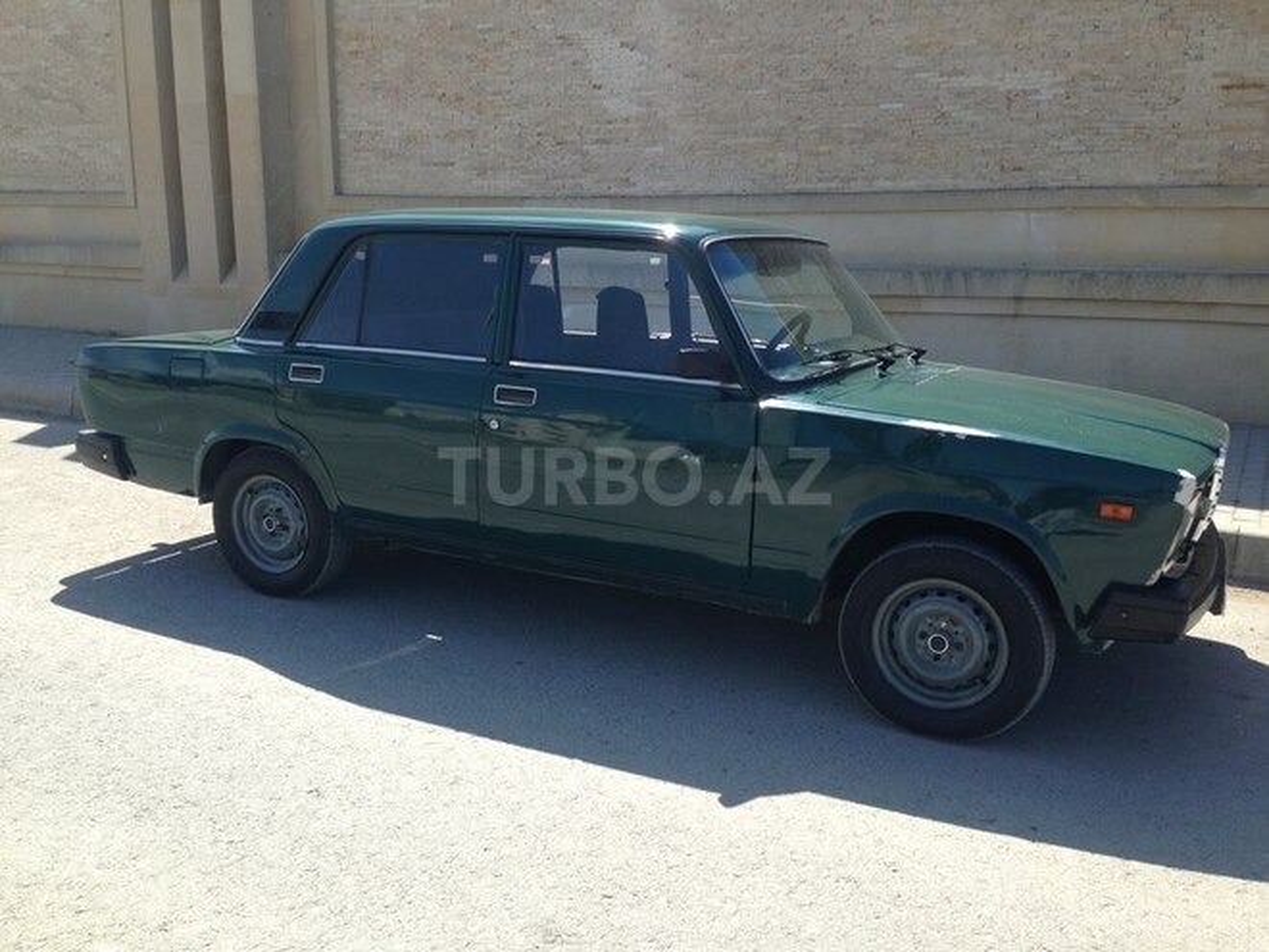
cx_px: 634
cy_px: 476
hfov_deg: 55.4
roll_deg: -1.1
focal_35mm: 33
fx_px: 1210
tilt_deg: -12.0
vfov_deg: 42.9
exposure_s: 1/861
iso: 50
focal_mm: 4.12
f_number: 2.4
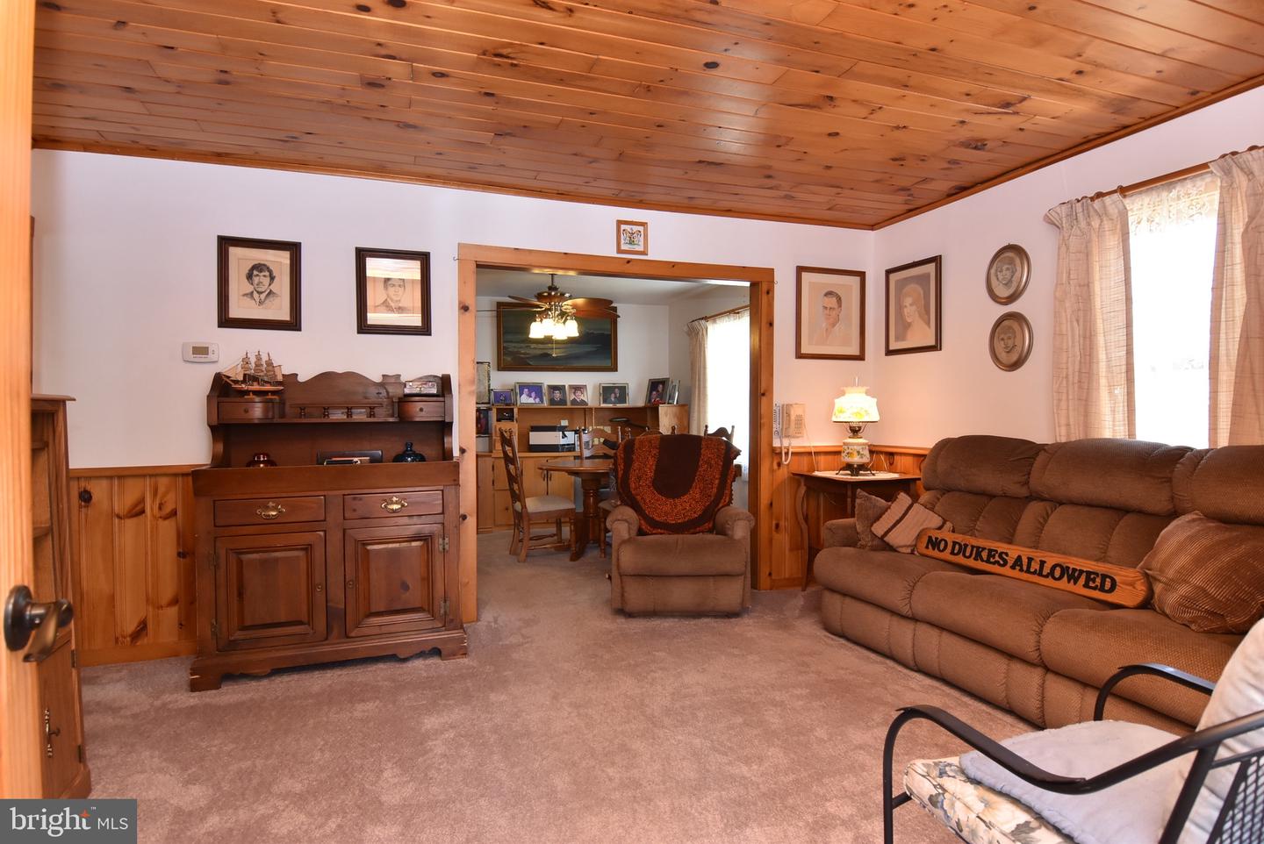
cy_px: 422
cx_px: 632
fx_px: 632
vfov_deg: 67.5
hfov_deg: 90.0
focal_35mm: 18
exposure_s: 1/50
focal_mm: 12
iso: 800
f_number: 8
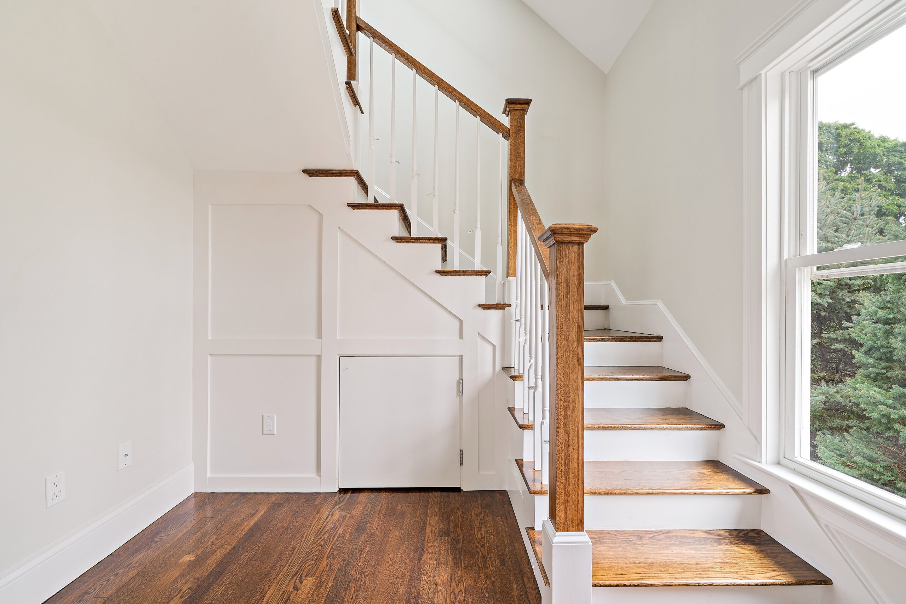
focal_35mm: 15
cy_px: 302
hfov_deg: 100.4
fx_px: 377
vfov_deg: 77.3
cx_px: 453
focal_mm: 15
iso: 320
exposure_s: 1/1.25
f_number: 8
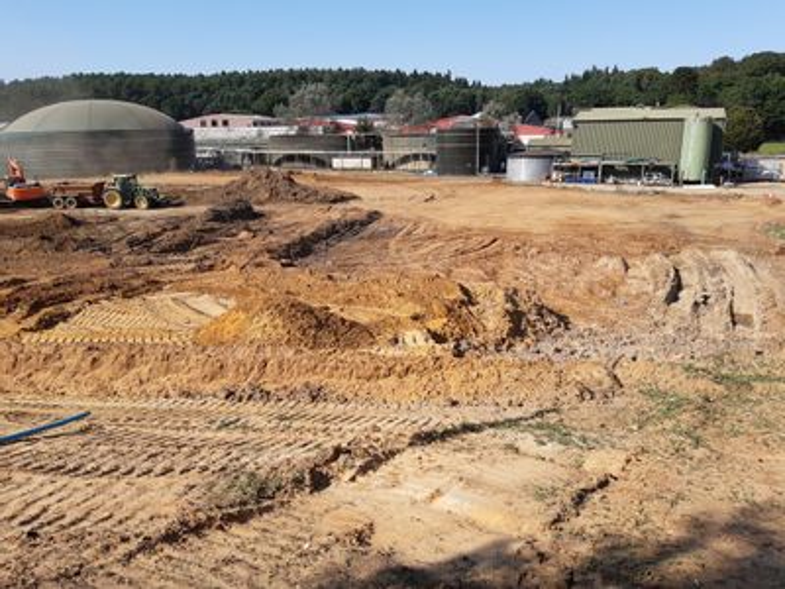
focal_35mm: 26
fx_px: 590
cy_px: 294
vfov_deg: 53.1
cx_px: 392
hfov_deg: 67.3
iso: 40
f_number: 1.7
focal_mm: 3.92
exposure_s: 1/1558
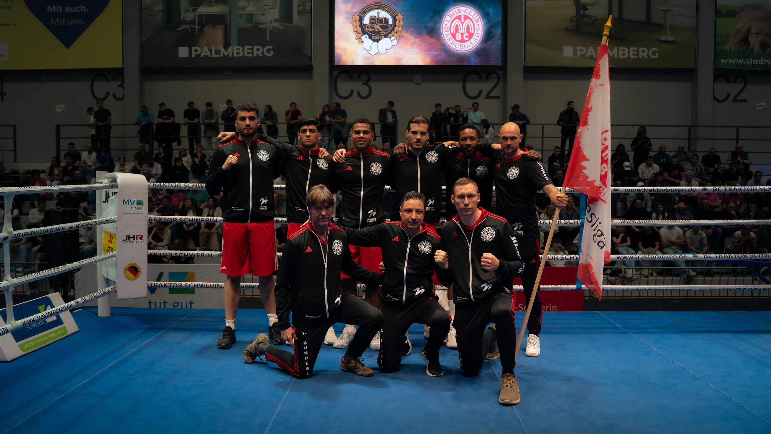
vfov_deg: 39.8
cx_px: 386
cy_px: 217
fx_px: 600
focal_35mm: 29
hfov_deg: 65.5
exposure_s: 1/200
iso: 400
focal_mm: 28
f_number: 3.5
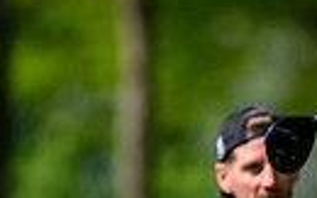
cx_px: 632
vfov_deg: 0.6
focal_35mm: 2294
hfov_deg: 0.9
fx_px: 19801
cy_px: 422
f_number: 3.5
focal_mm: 400
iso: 500
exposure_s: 1/5000
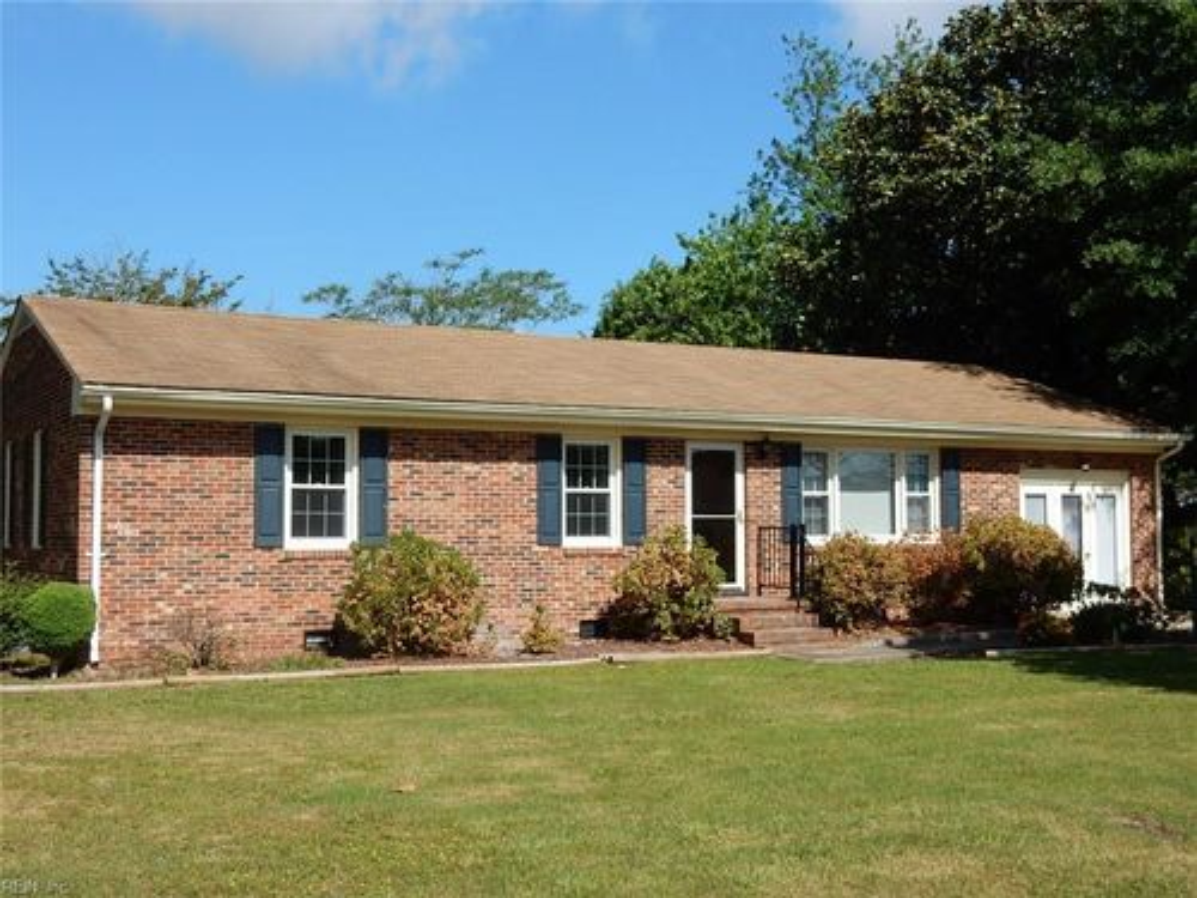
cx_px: 598
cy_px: 449
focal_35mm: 43
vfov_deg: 33.6
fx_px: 1487
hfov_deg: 43.9
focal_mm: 7.6
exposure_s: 1/1000
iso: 125
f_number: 4.2
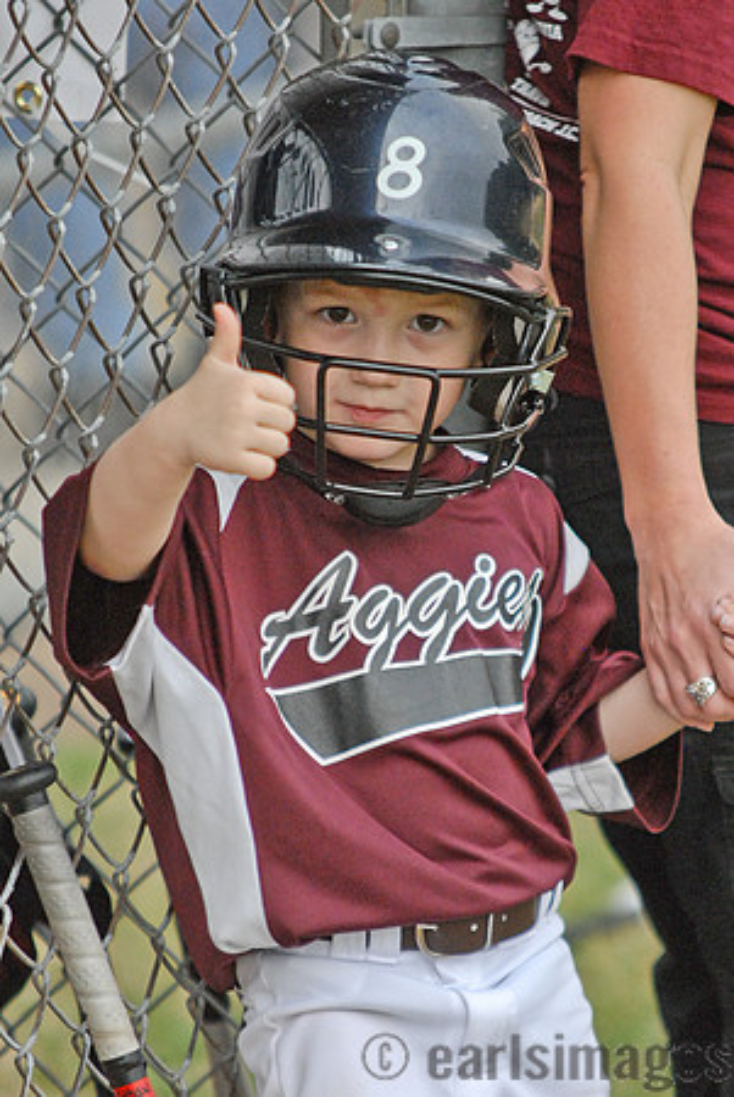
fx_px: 9153
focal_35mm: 300
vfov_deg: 6.9
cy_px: 548
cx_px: 367
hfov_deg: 4.6
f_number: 2.8
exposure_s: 1/3200
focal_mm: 200
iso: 1000
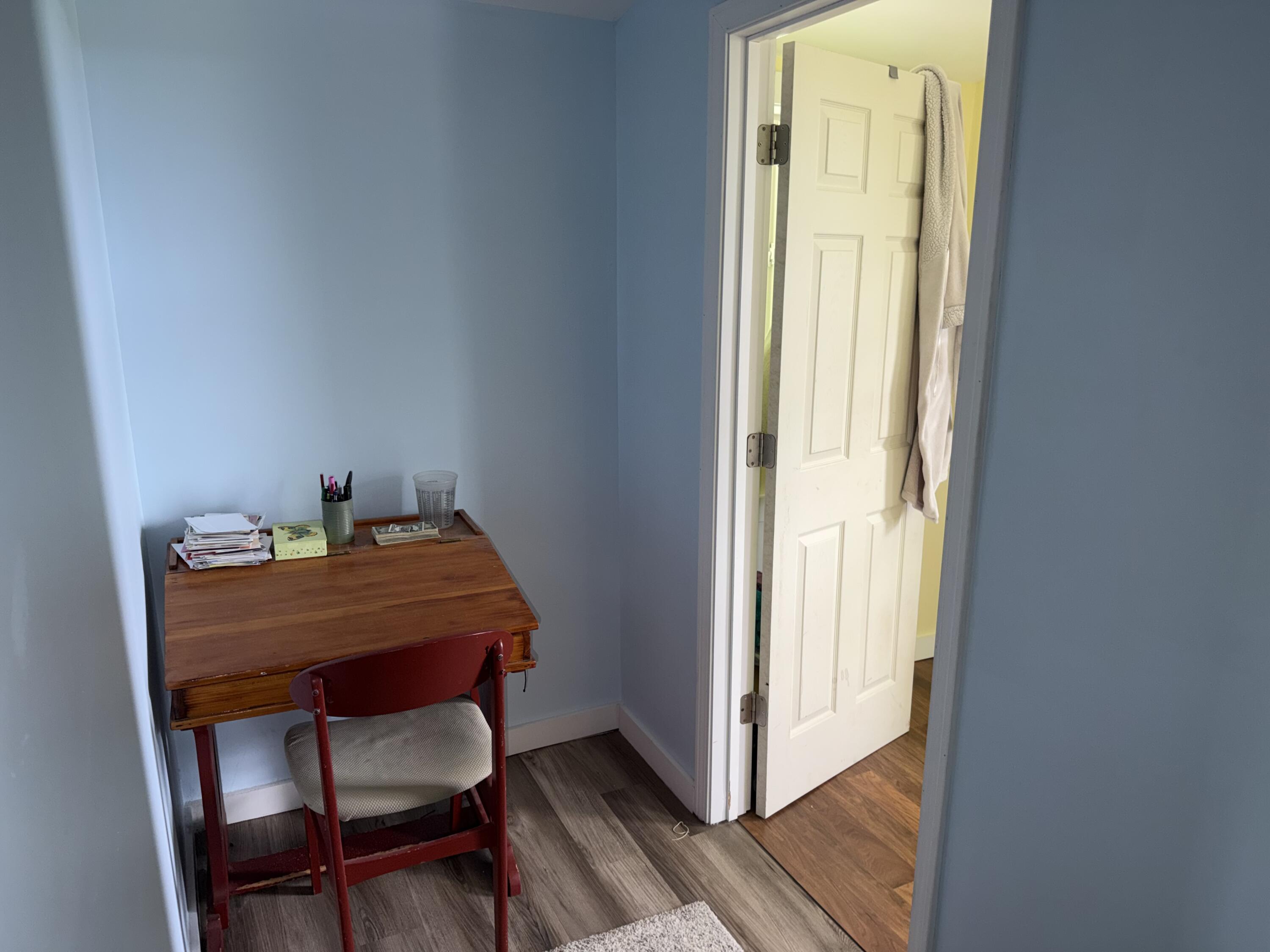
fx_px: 881
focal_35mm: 24
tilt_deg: -14.0
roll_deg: +0.2
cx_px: 635
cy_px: 476
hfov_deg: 71.6
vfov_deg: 56.8
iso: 100
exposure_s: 1/45
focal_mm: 6.76
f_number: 1.78
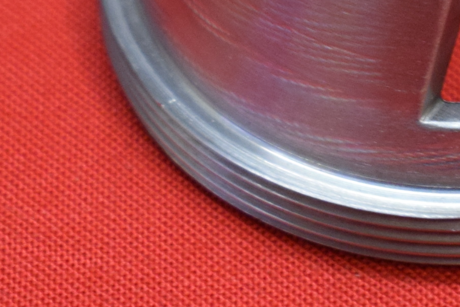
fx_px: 4588
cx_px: 444
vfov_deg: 3.8
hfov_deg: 5.7
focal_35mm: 359
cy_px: -138
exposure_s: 1/60
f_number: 5.3
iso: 800
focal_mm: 48
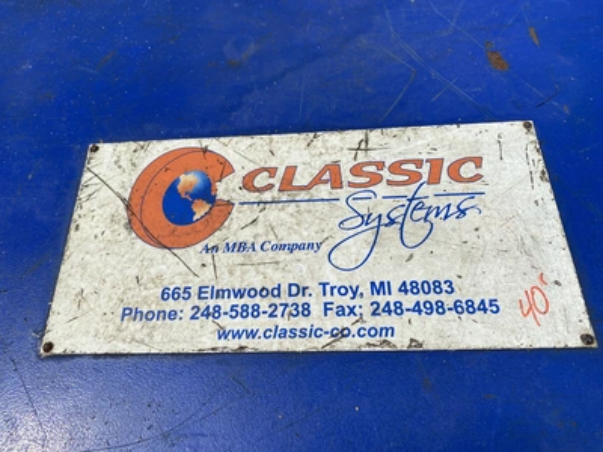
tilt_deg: -61.3
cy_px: 226
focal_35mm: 26
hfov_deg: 67.3
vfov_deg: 53.1
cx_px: 302
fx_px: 453
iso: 32
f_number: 1.8
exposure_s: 1/2688
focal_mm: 4.25
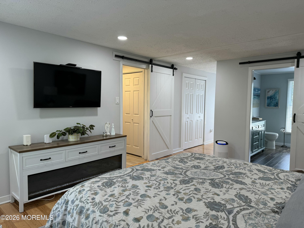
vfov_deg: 56.8
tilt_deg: -3.3
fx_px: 211
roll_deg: -0.6
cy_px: 114
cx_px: 152
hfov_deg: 71.6
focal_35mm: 24
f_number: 1.78
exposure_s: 1/120
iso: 100
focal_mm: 6.76
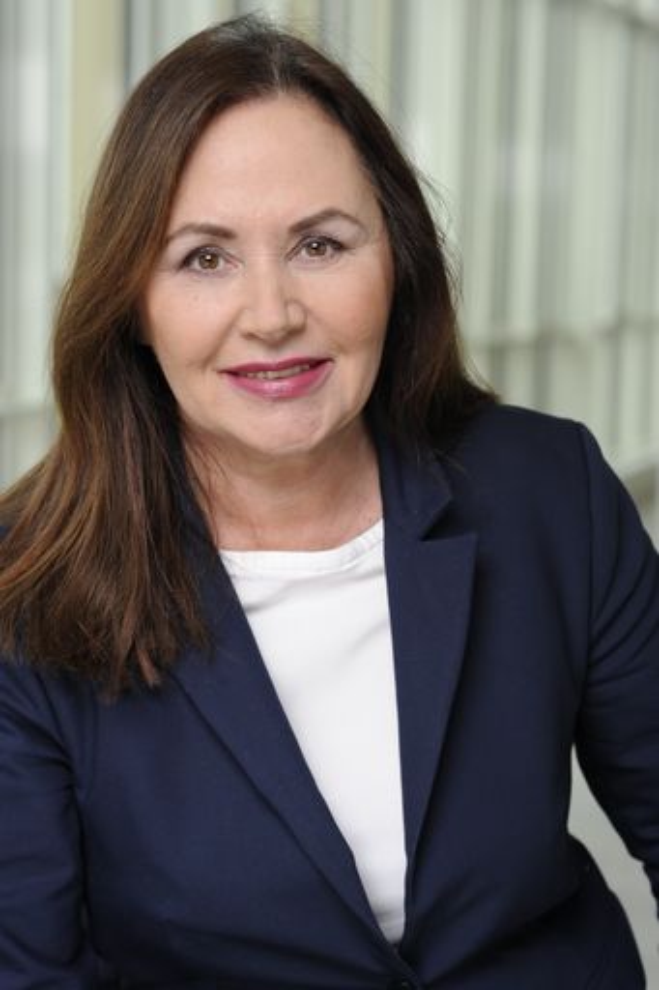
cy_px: 495
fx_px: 2335
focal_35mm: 85
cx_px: 330
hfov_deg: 16.1
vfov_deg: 23.9
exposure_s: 1/160
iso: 200
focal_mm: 85
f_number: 5.6
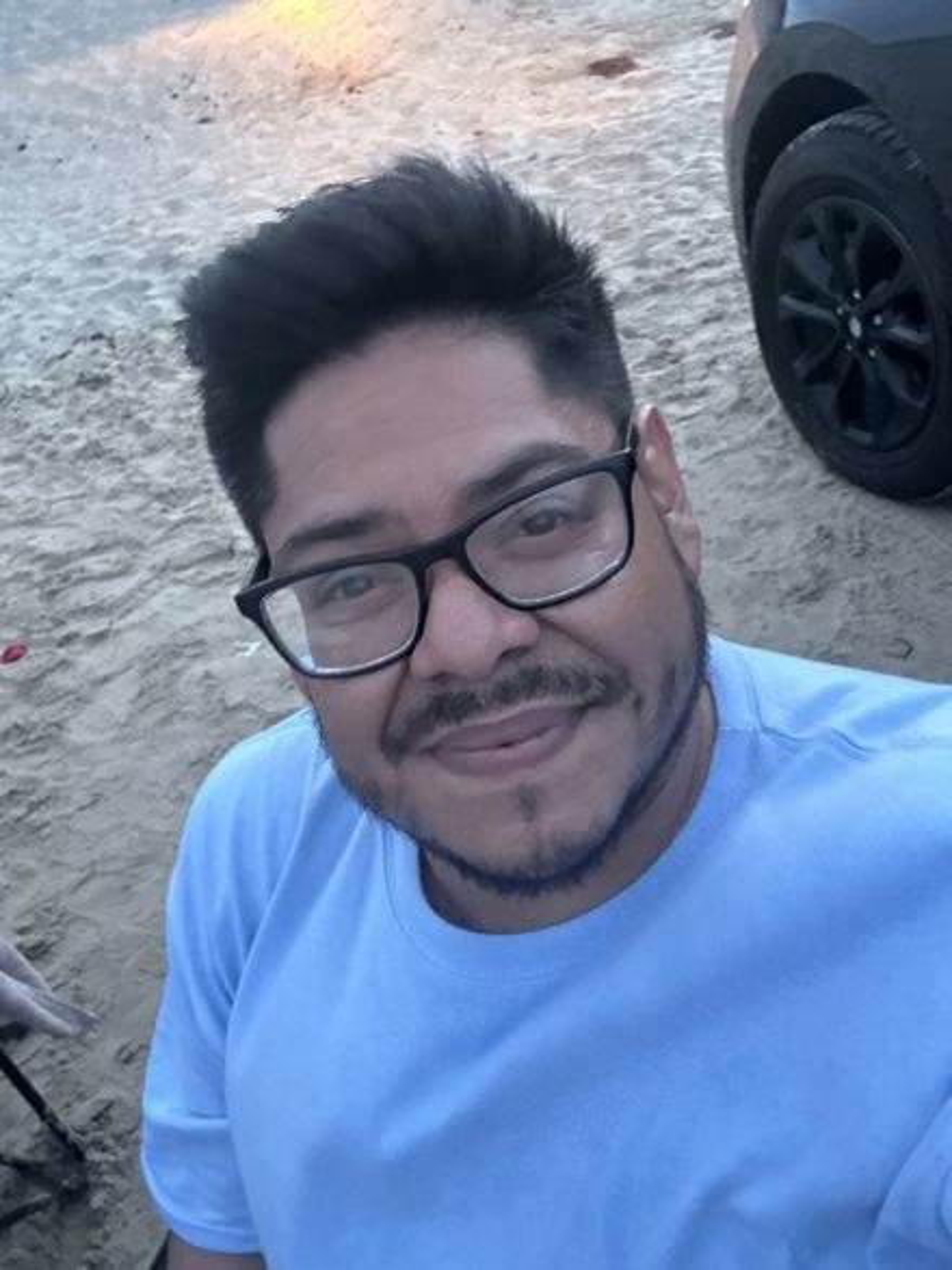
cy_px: 635
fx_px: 1100
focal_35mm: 30
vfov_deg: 60.0
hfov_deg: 46.8
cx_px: 476
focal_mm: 2.69
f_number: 1.9
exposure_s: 1/30
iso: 640
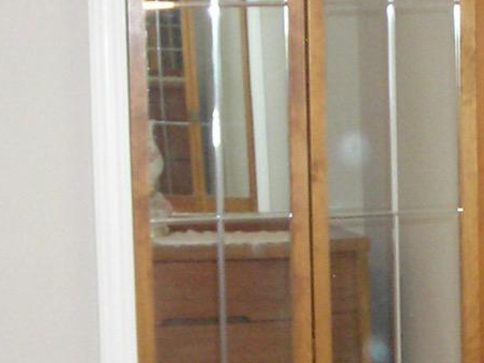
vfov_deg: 8.6
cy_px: 320
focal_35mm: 172
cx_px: 482
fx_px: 2405
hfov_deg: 11.4
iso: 200
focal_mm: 6.3
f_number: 3.2
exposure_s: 1/8.1
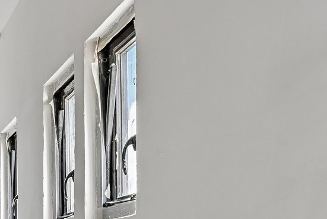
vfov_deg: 23.7
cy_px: 265
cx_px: -255
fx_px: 473
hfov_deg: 22.6
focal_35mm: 52
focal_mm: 14
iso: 280
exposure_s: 1/15
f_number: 8
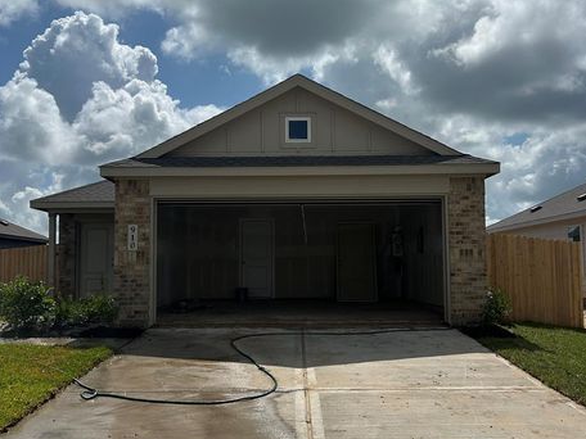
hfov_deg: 49.0
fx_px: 643
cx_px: 279
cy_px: 221
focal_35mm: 38
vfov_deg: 37.7
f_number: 1.5
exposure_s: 1/14286
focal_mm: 5.7
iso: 50
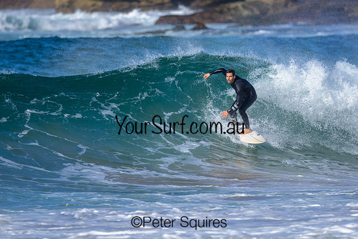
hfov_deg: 1.9
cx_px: 194
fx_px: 10940
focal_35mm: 1100
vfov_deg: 1.3
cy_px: 126
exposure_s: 1/2000
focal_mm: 800
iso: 250
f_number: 6.3
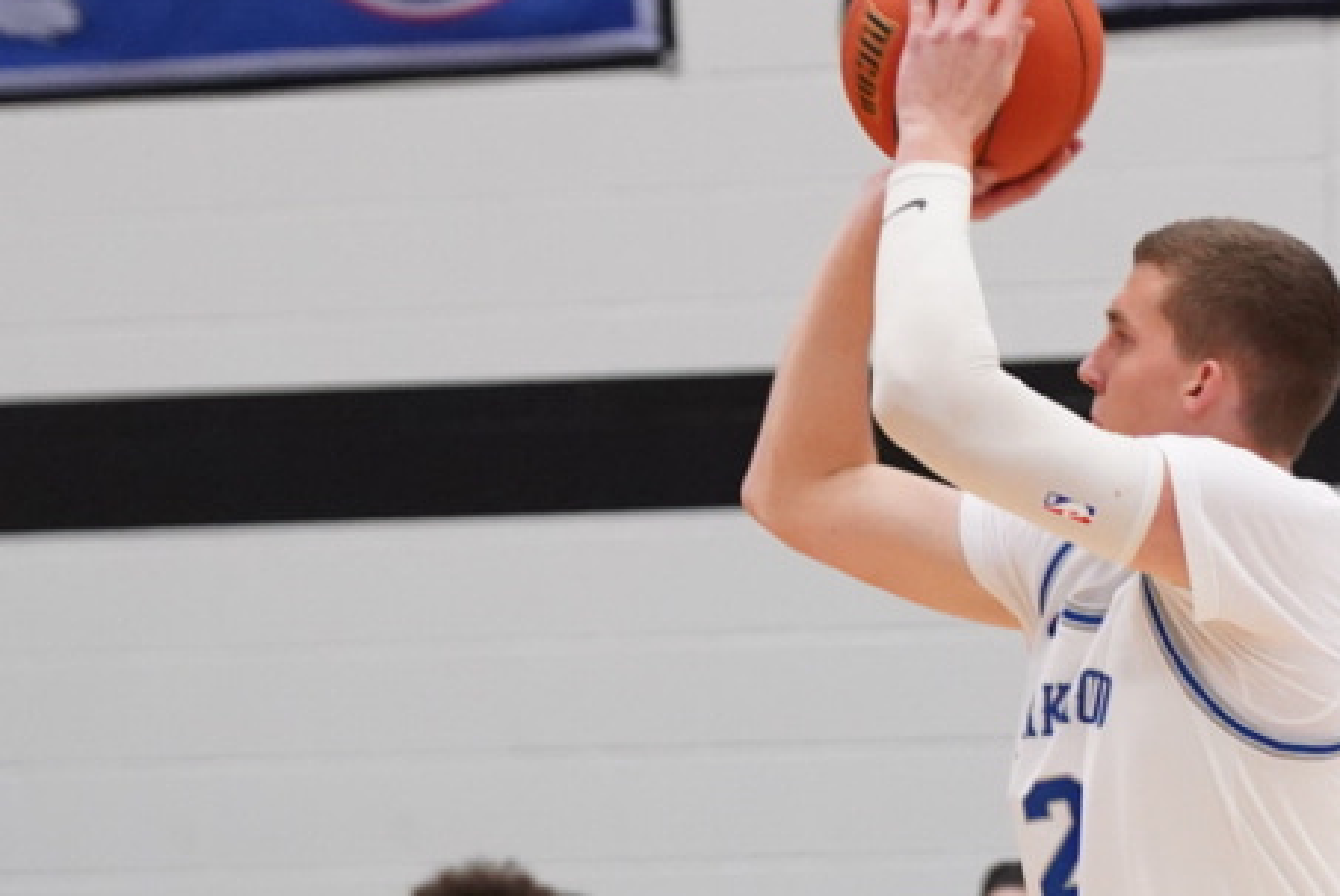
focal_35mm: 357
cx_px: 970
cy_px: 961
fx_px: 13301
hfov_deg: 5.8
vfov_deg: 3.9
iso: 6400
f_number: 3.2
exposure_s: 1/1000
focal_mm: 100
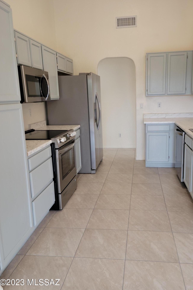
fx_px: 241
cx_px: 111
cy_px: 147
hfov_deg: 43.5
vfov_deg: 61.9
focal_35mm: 30
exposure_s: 1/60
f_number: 2
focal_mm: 5.9
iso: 80
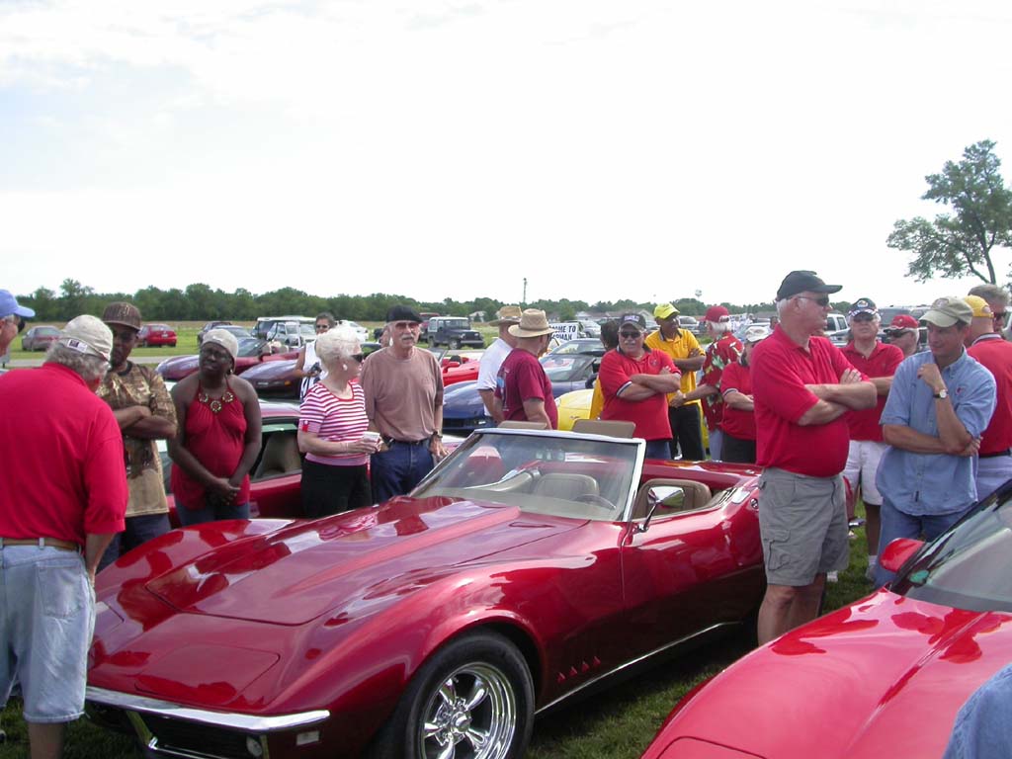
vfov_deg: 37.7
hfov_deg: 49.0
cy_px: 380
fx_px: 1111
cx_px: 506
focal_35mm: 38
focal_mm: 7.85
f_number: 2.6
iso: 100
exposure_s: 1/1000
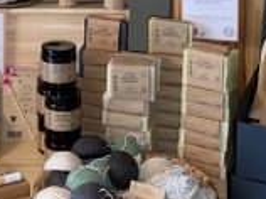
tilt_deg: -9.2
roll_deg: +0.2
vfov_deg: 17.6
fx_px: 606
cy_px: -51
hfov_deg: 24.4
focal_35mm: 79
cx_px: 57
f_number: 1.8
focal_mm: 4.25
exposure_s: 1/25
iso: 64
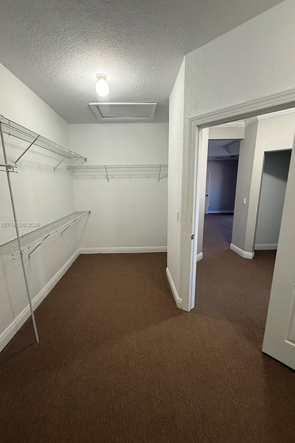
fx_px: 184
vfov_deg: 100.4
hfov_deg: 77.3
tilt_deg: -11.2
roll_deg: +0.7
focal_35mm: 15
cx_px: 140
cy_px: 225
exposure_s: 1/60
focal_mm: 2.22
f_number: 2.2
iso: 320
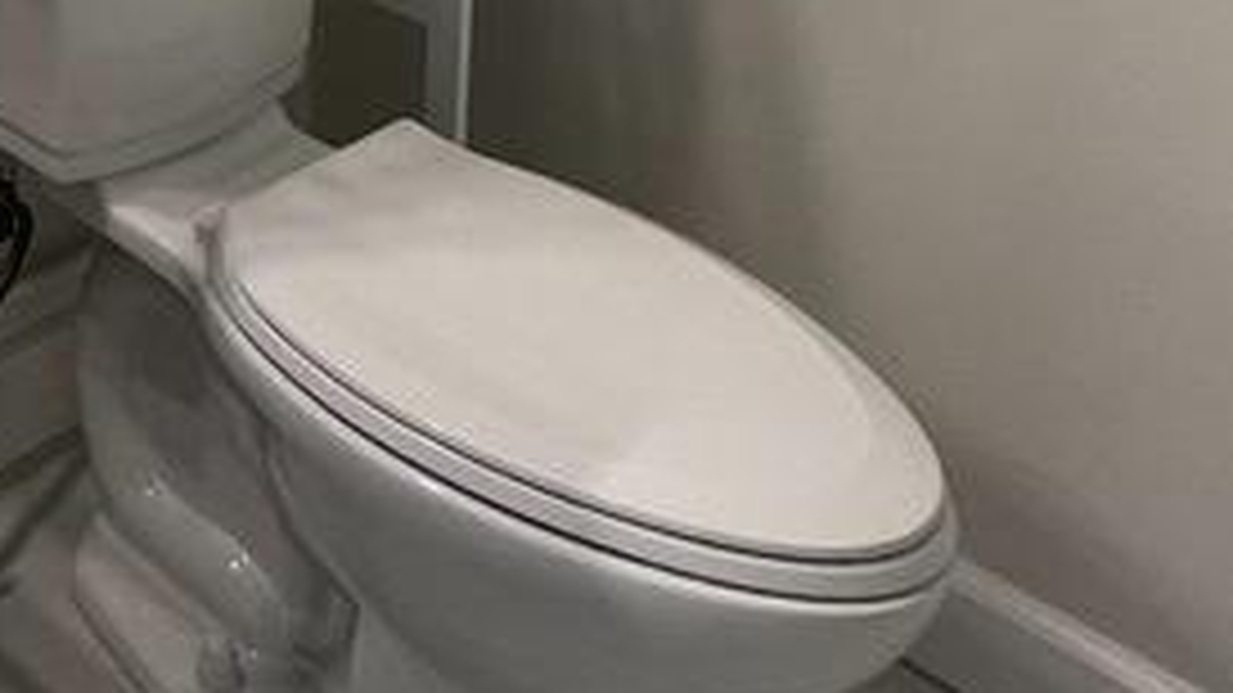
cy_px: -585
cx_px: -392
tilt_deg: -8.8
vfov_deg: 17.8
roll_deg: +2.5
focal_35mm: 53
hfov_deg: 30.4
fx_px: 1732
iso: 200
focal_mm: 1.57
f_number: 1.8
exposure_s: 1/120
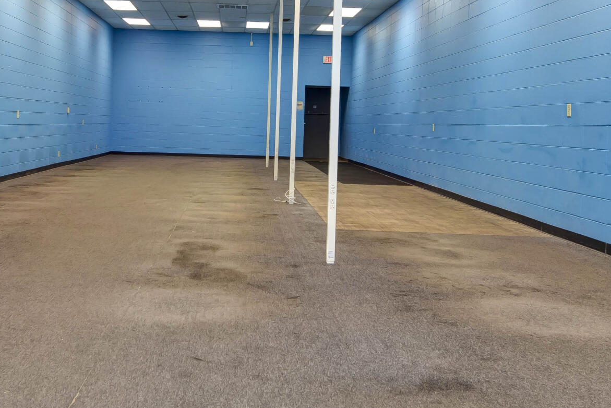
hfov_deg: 47.2
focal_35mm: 41
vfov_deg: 32.3
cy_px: 120
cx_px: 253
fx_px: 696
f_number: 6.3
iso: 400
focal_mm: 16
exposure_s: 1/25
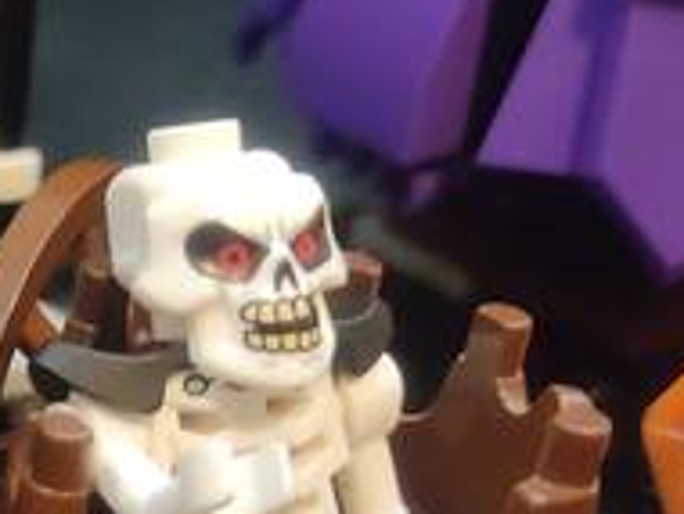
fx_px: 2434
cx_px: -274
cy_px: 613
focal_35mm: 123
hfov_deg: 15.1
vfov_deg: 11.8
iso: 3701
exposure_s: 1/14
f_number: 1.79
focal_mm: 4.74
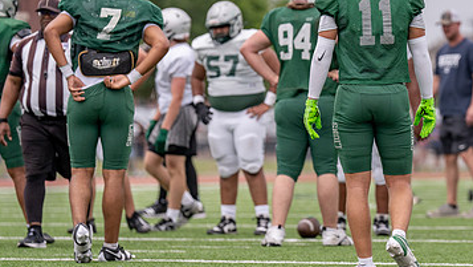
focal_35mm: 299
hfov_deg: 7.2
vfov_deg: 4.1
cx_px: 382
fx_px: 3751
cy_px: 93
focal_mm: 152
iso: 320
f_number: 2.8
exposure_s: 1/3200
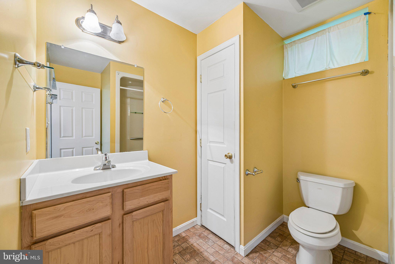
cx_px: 198
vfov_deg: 81.2
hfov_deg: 104.3
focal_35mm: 14
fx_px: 154
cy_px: 132
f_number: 8
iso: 400
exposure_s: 1/4
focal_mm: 14
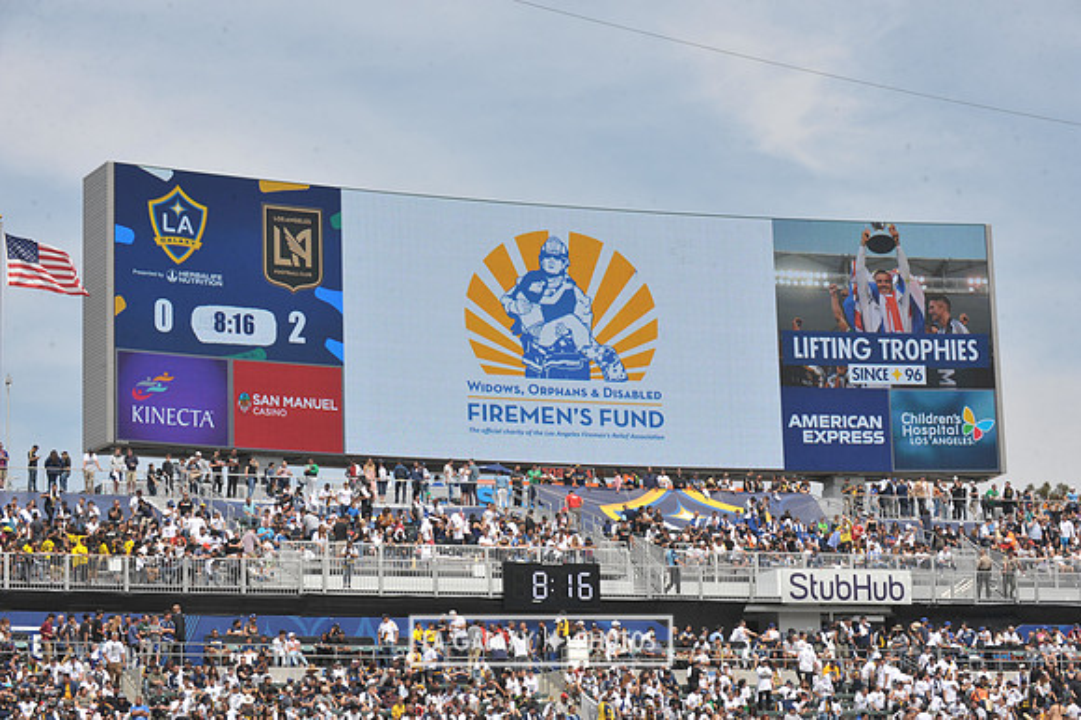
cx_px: 540
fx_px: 2851
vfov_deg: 14.4
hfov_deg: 21.5
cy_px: 360
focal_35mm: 95
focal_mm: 95
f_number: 11
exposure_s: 1/500
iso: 320
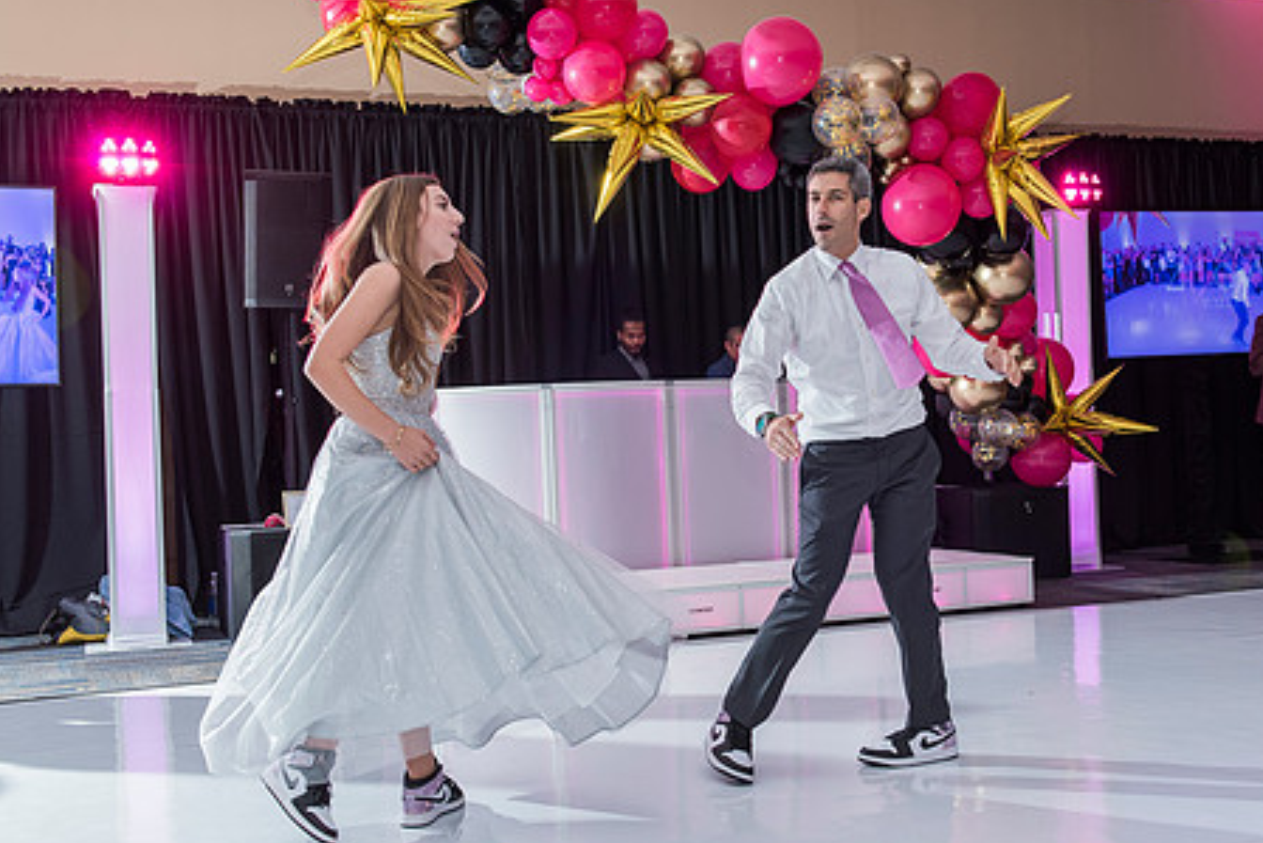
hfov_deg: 44.5
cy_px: 438
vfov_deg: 30.5
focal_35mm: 44
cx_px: 679
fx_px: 1544
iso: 1000
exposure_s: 1/100
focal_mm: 34
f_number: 4.5
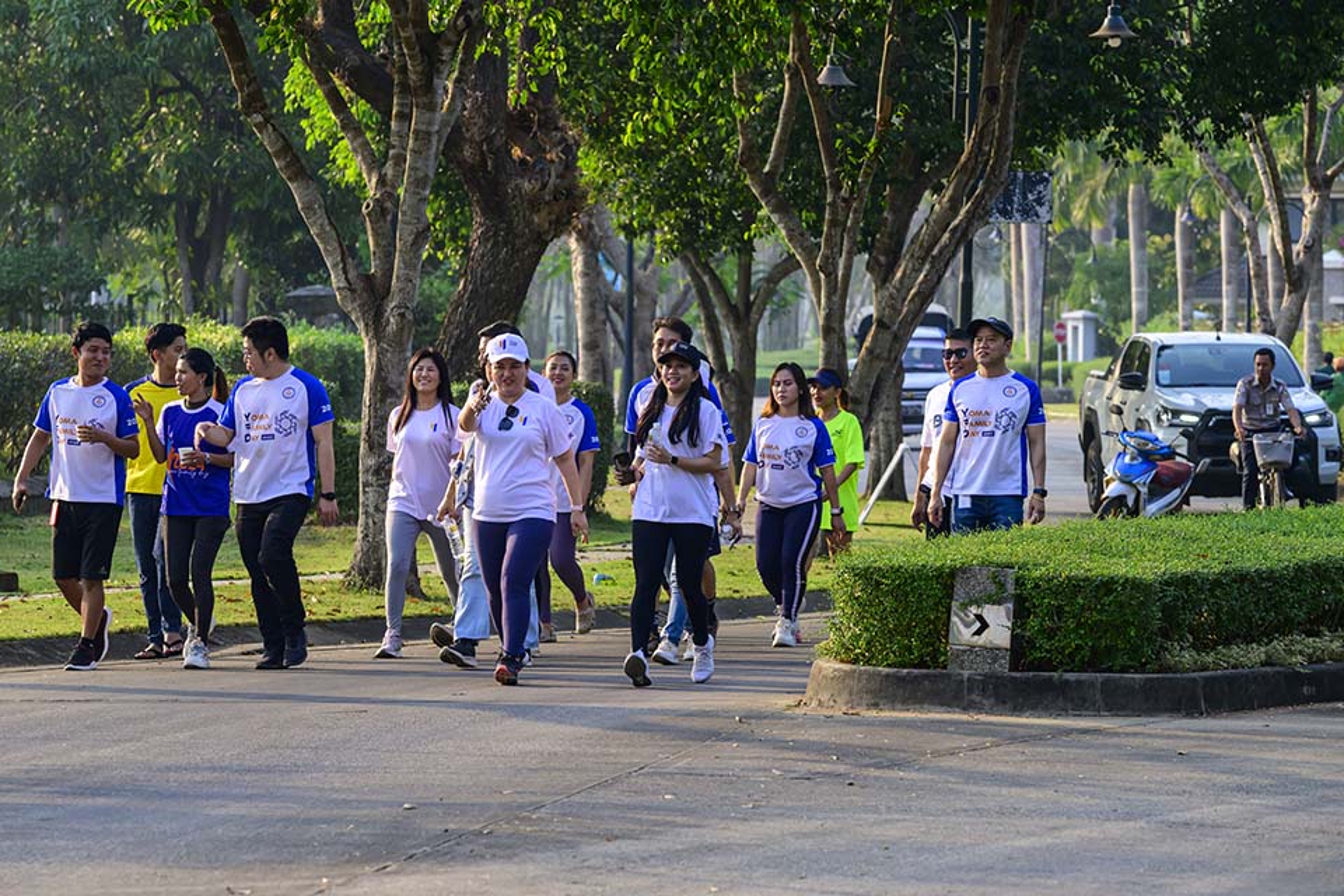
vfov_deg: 7.2
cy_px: 448
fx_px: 7093
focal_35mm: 190
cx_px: 672
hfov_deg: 10.8
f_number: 8
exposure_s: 1/1000
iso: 1800
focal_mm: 190
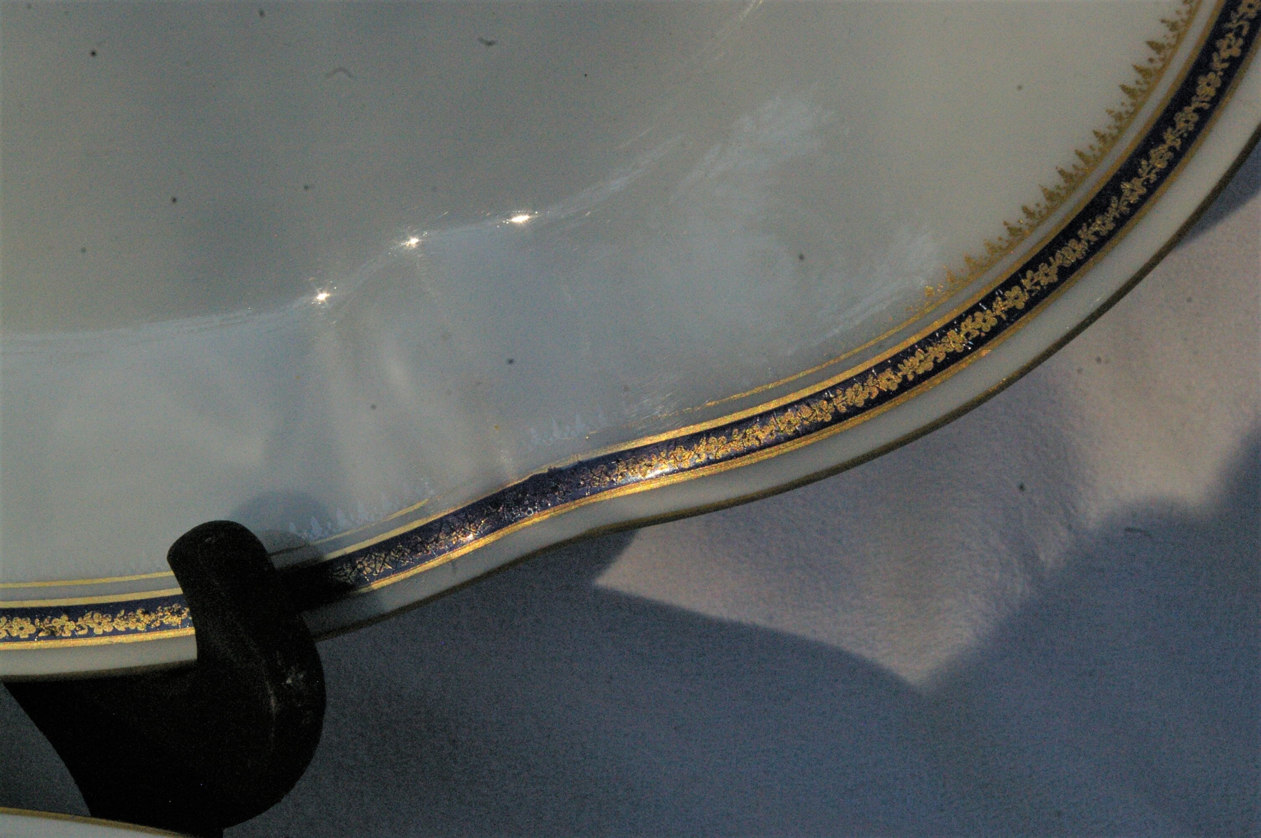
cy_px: 419
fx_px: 1365
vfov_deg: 34.1
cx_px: 630
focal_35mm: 39
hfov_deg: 49.6
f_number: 13
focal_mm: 26
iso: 1600
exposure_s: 1/1000
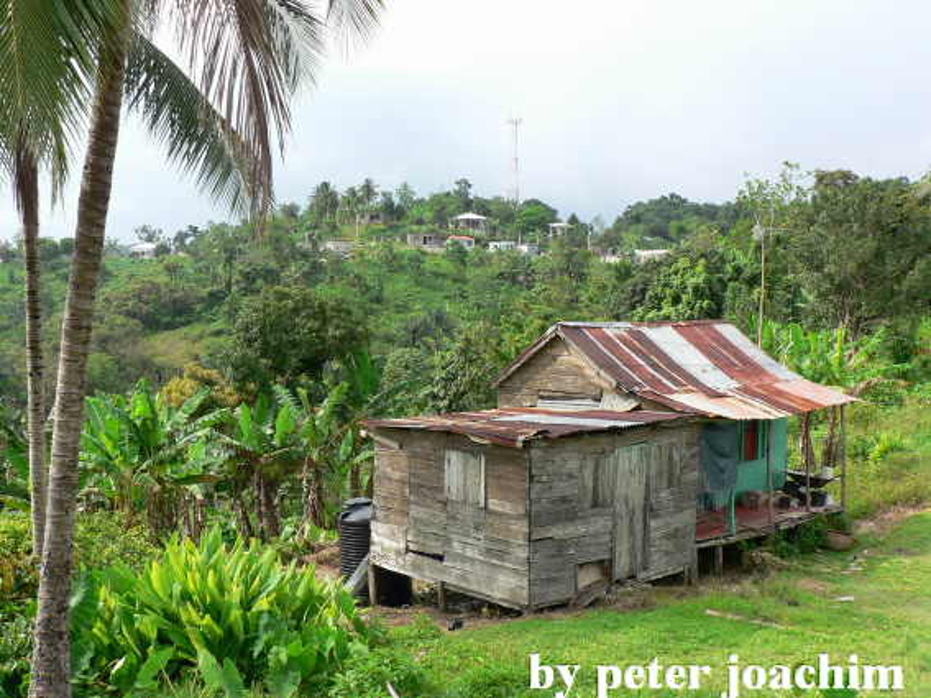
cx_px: 466
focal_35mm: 41
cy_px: 349
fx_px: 1102
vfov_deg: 35.1
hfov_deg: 45.8
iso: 64
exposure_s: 1/160
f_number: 4
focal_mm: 7
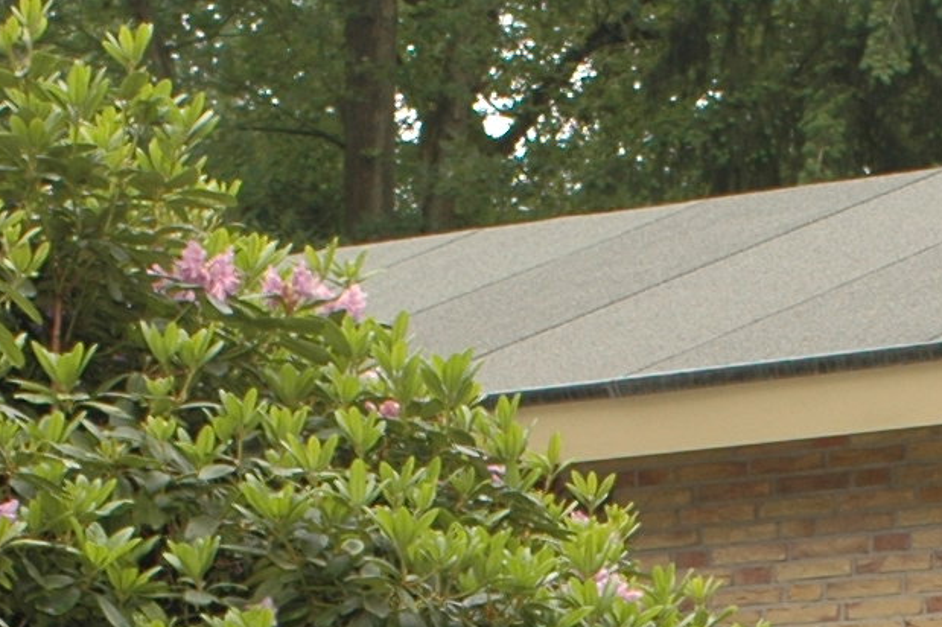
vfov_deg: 6.5
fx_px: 5335
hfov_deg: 10.1
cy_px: 1242
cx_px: 730
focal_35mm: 204
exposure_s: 1/125
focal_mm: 28
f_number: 5.6
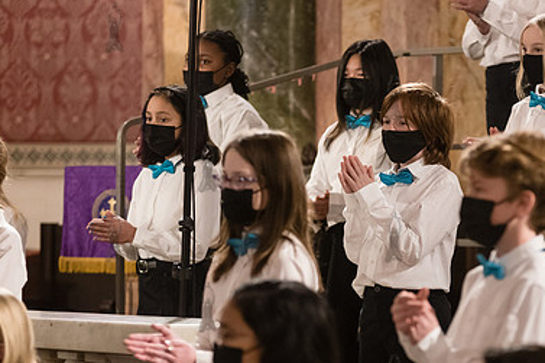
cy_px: 236
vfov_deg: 6.0
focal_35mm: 229
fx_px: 3465
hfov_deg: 9.0
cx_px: 393
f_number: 4
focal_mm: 145
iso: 4000
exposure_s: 1/200
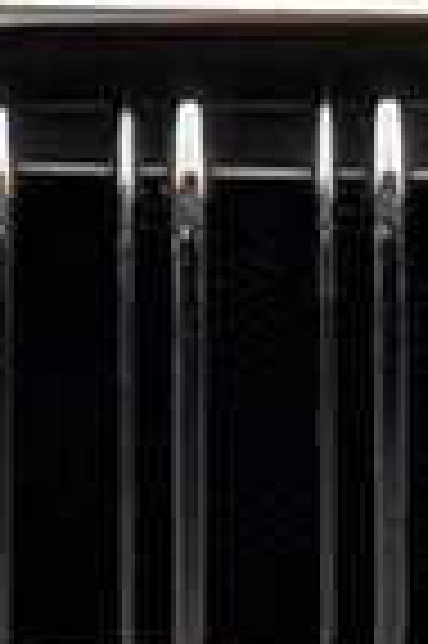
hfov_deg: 2.7
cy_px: 36
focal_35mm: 500
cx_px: 870
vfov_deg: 4.1
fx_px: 8938
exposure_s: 1/233
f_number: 1.68
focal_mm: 6.9
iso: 24
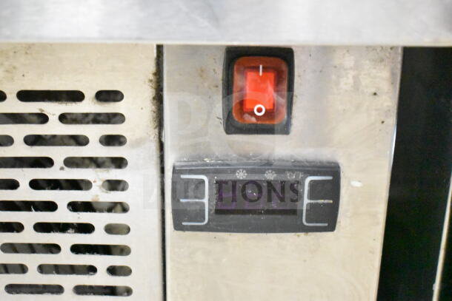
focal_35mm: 54
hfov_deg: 36.9
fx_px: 678
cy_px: 150
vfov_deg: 25.1
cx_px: 226
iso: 25600
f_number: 4.8
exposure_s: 1/60
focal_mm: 36
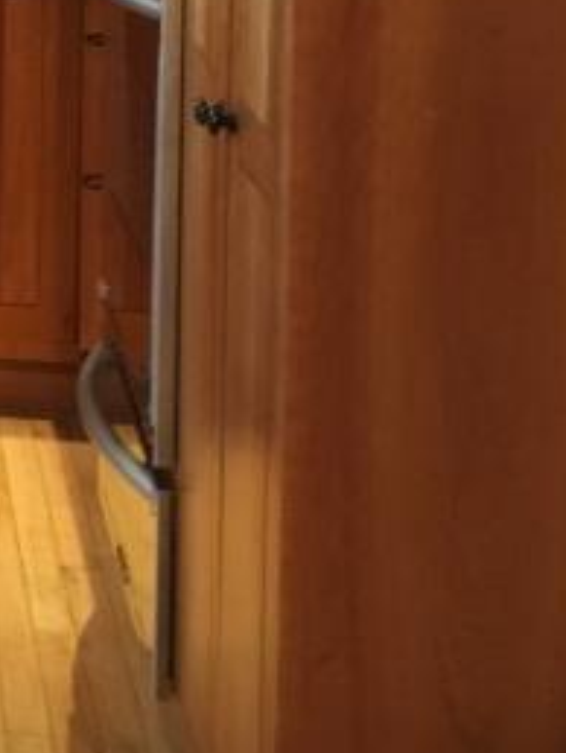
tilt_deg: -6.2
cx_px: -846
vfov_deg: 16.6
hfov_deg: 10.8
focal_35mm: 115
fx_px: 2503
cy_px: -88
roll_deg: +0.9
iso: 200
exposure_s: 1/24
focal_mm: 4.15
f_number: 2.2
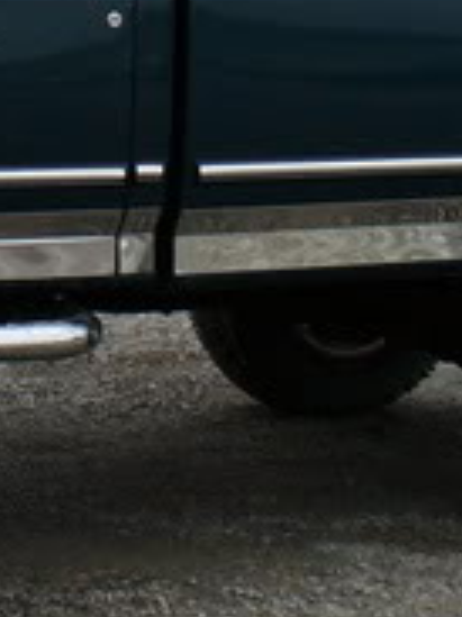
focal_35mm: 162
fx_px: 2886
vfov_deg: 12.1
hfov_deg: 9.0
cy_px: -13
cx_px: -128
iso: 100
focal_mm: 6.1
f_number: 2.8
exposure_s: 1/60
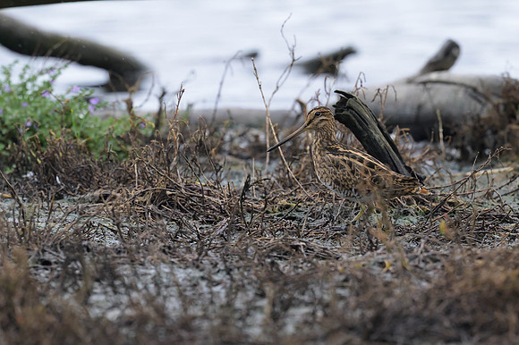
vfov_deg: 1.5
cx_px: 204
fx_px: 13213
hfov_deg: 2.3
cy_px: 171
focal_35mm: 917
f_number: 4
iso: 800
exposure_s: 1/1000
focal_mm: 400
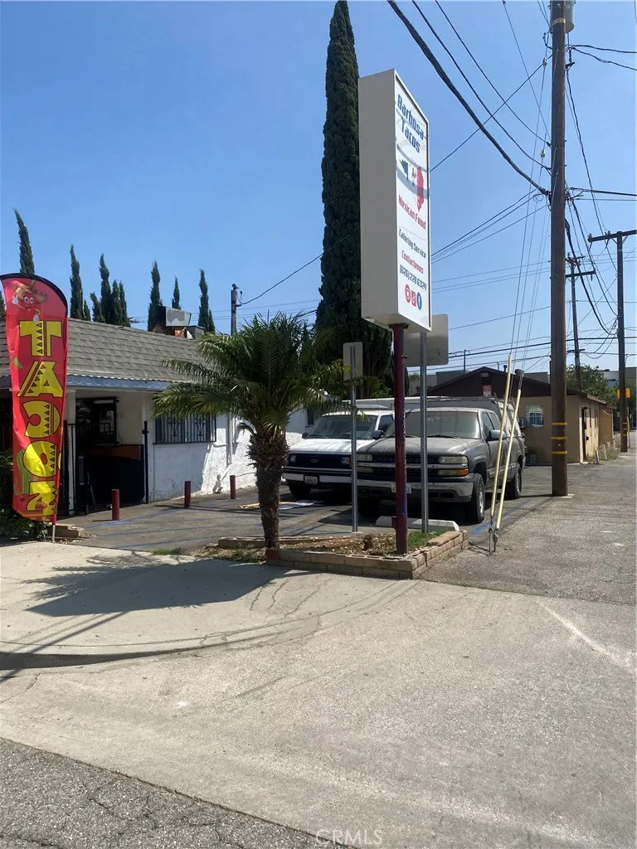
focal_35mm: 26
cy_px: 424
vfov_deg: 67.3
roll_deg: +1.0
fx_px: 638
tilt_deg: +3.1
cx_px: 318
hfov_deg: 53.1
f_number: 1.8
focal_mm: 4.25
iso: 32
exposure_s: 1/3610
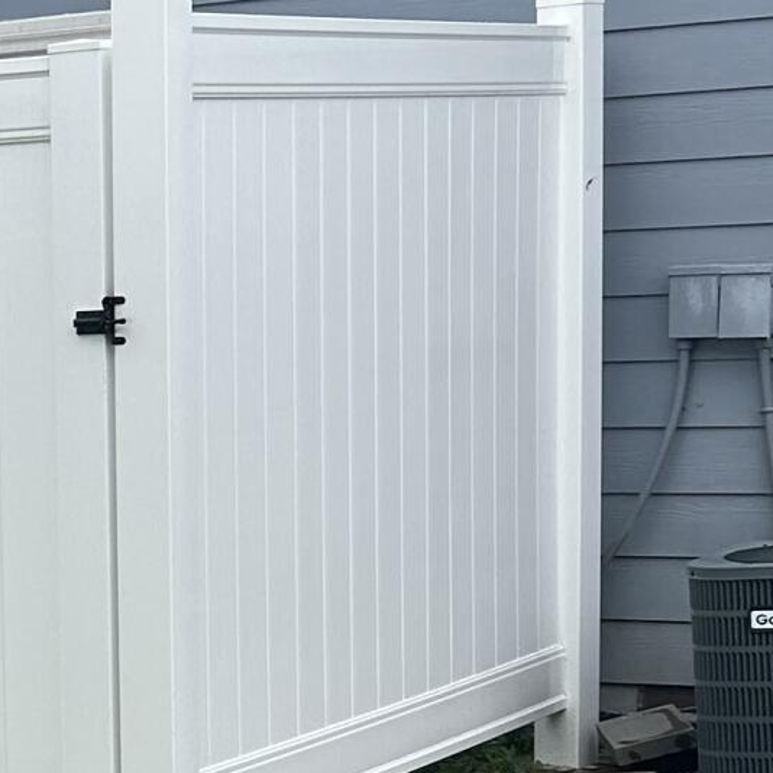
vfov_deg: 13.4
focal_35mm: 129
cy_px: 737
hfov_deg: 12.3
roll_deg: +3.8
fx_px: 3259
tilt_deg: -7.9
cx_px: -657
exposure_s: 1/1901
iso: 50
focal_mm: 5.7
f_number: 1.5
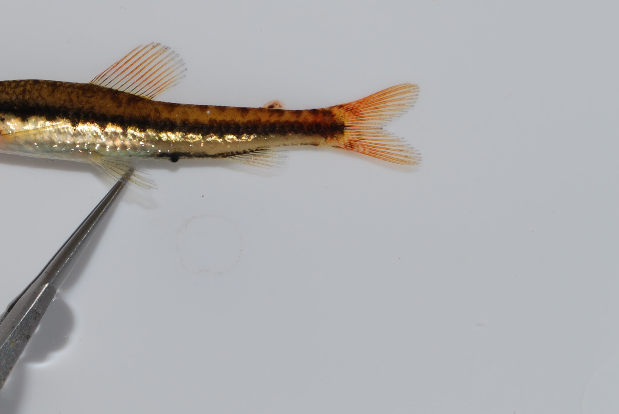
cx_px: 147
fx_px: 2667
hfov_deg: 13.2
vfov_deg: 8.9
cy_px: 126
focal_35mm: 155
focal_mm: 55
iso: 100
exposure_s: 1/100
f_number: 20
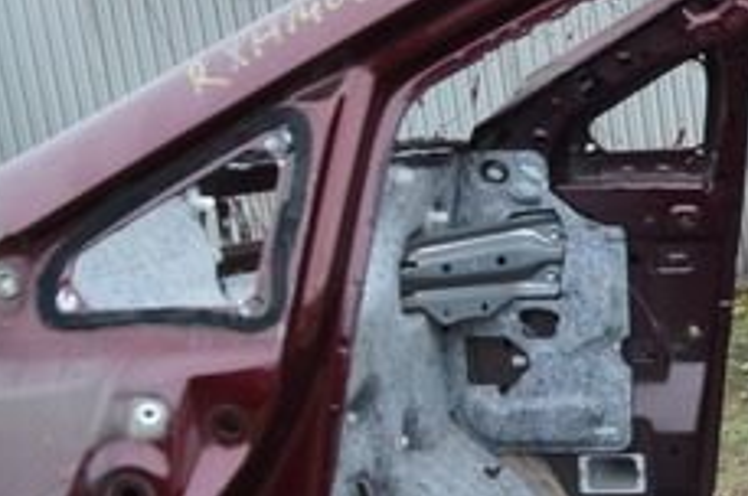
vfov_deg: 10.1
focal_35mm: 134
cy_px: 498
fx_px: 2780
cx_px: 1493
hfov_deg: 13.2
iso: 400
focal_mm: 20
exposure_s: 1/80
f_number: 9
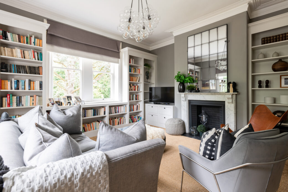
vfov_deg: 73.7
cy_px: 96
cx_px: 144
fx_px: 128
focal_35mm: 16
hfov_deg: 96.7
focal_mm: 16
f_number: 8
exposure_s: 1/2.5
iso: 200
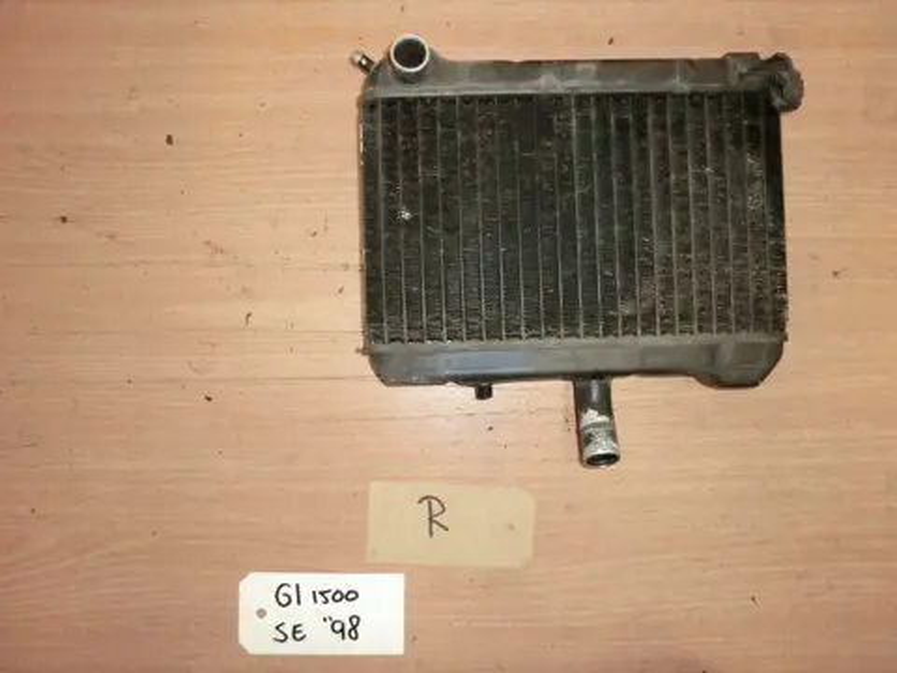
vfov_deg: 51.4
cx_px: 448
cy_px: 336
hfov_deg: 65.3
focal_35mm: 27
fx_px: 700
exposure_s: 1/60
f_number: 3.2
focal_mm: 4.9
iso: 400
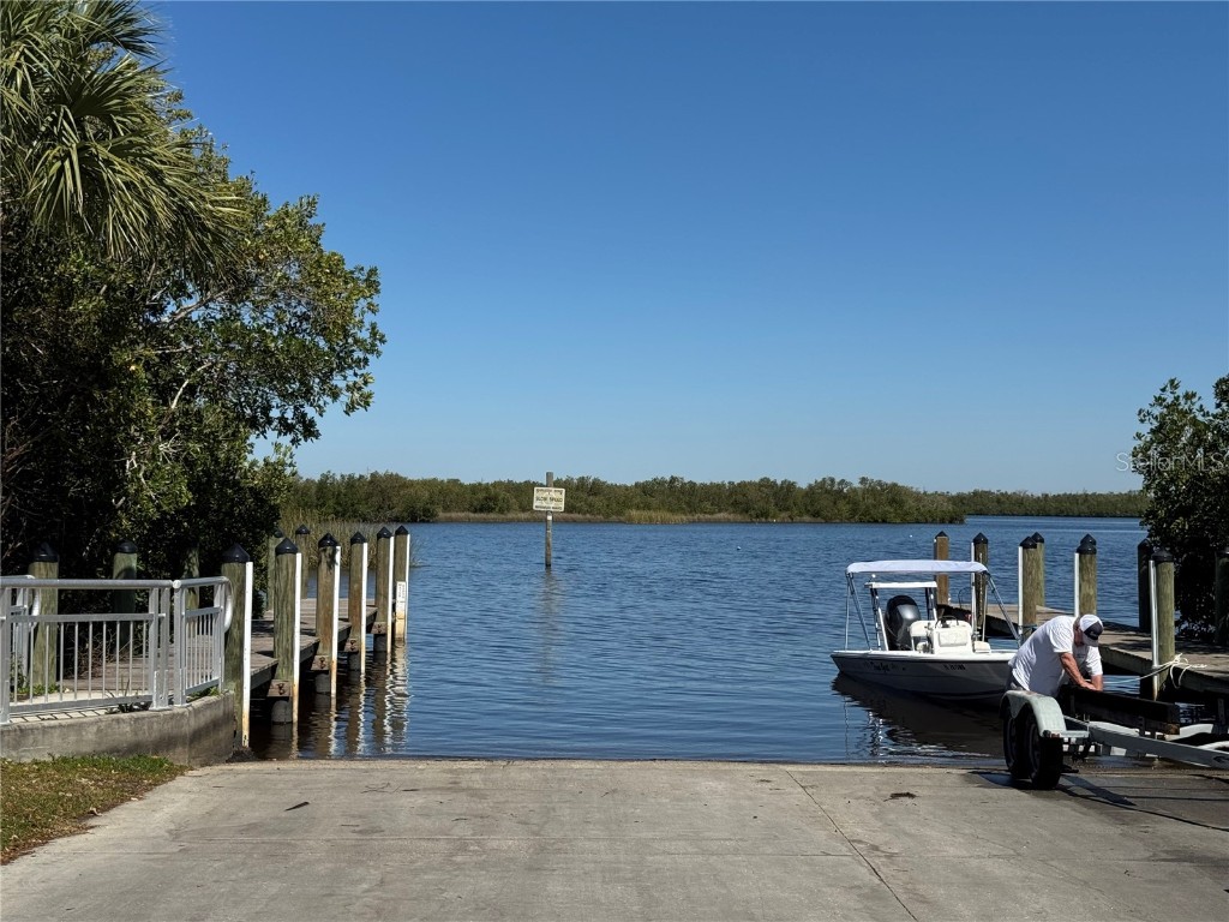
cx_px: 614
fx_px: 1704
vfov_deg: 30.3
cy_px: 461
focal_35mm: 48
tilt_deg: +0.9
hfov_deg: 39.7
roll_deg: -0.6
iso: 80
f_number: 1.78
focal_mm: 6.76
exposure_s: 1/6410
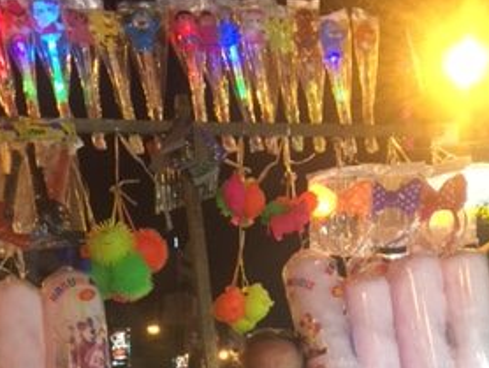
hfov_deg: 38.1
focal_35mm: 50
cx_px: 216
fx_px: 707
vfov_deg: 29.1
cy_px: 181
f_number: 2.2
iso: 125
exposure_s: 1/10
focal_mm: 4.15
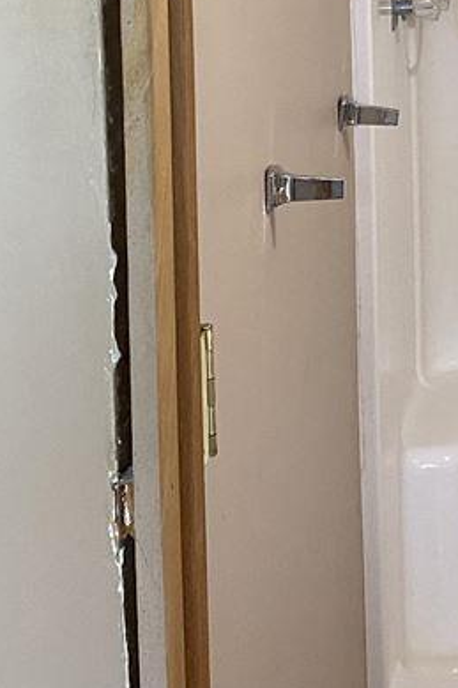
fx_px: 1700
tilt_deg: -4.0
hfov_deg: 14.4
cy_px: 2
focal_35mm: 89
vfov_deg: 22.0
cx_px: 672
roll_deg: +0.5
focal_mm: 4.25
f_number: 1.8
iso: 125
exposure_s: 1/60
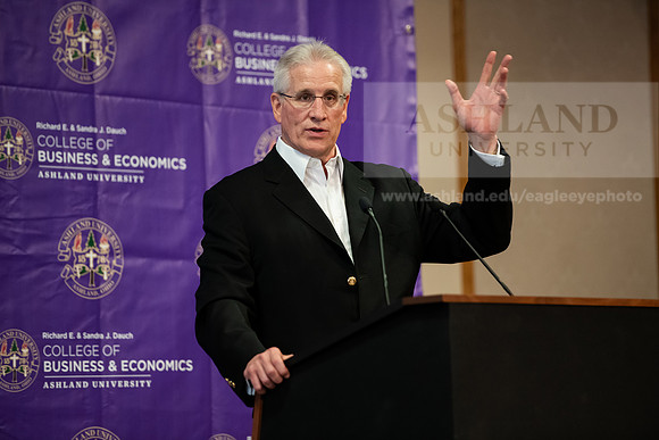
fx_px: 3479
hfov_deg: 10.8
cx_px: 330
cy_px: 220
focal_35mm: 190
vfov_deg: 7.2
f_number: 3.2
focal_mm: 190
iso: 2500
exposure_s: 1/200
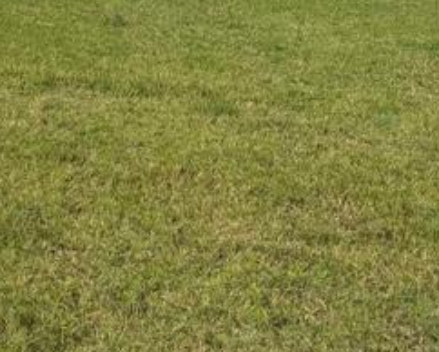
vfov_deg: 14.1
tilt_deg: +4.7
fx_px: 1287
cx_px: -296
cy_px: -247
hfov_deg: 16.8
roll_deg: +3.9
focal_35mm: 99
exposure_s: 1/7353
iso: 80
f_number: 1.78
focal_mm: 6.76
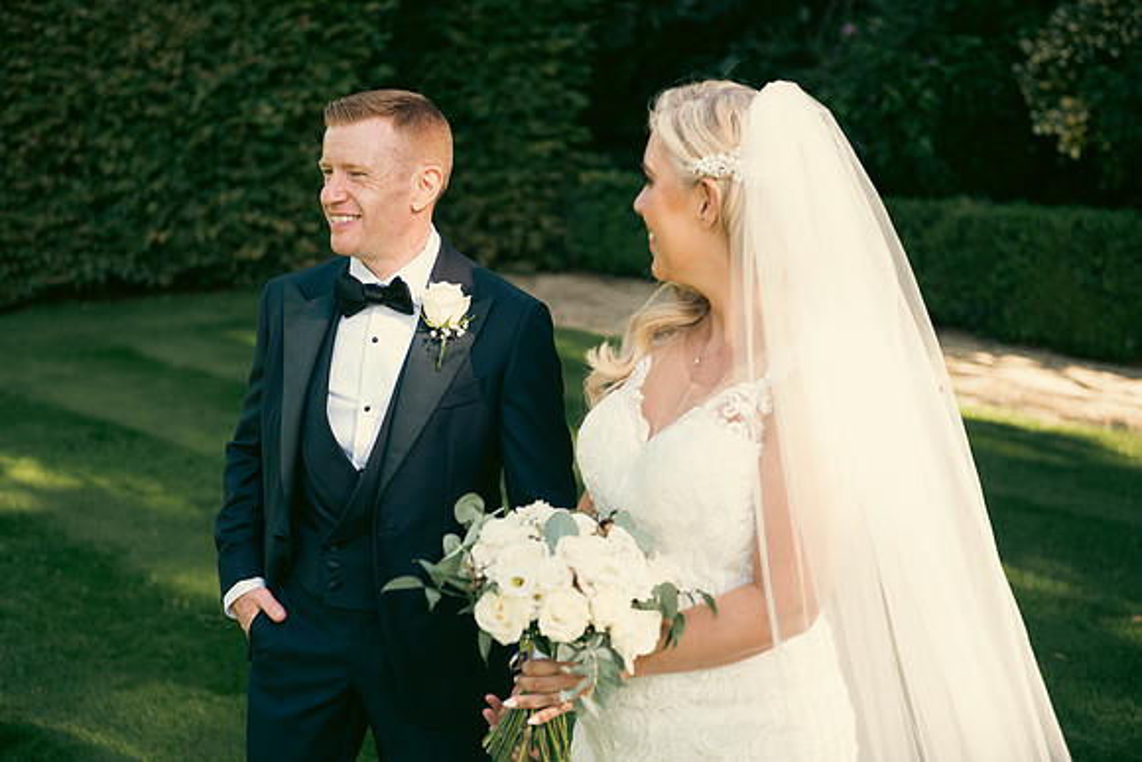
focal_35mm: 58
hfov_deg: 34.5
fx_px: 1840
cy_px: 381
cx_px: 571
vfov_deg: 23.4
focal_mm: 58
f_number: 3.5
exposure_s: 1/400
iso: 200
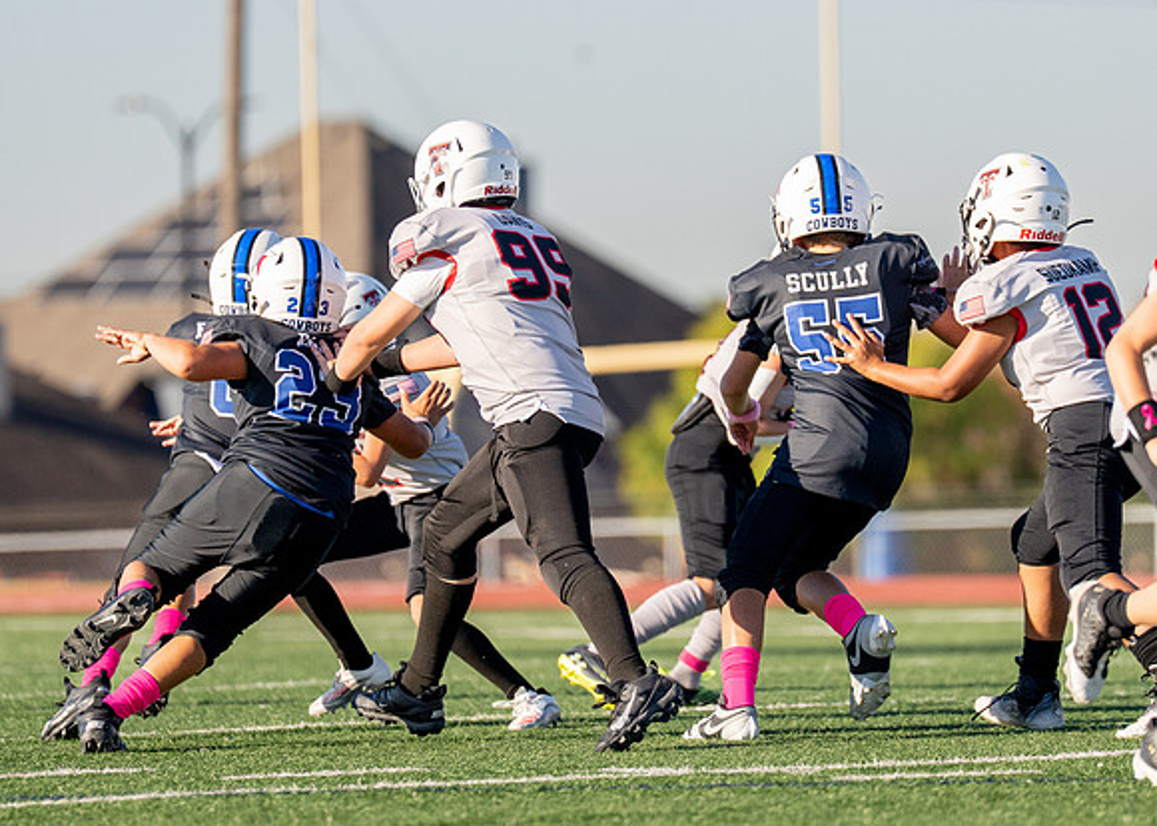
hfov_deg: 5.3
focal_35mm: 384
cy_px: 338
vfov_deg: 3.8
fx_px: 12608
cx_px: 676
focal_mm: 200
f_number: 2.8
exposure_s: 1/5000
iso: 400
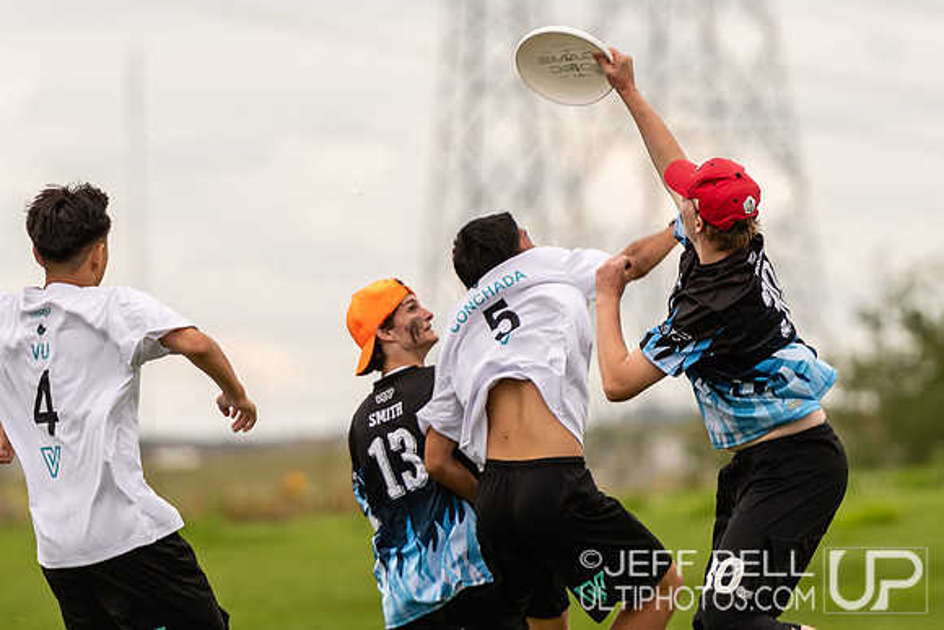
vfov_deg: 2.9
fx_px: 12554
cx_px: 509
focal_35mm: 479
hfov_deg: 4.3
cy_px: 155
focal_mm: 200
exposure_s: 1/1000
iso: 100
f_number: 2.8
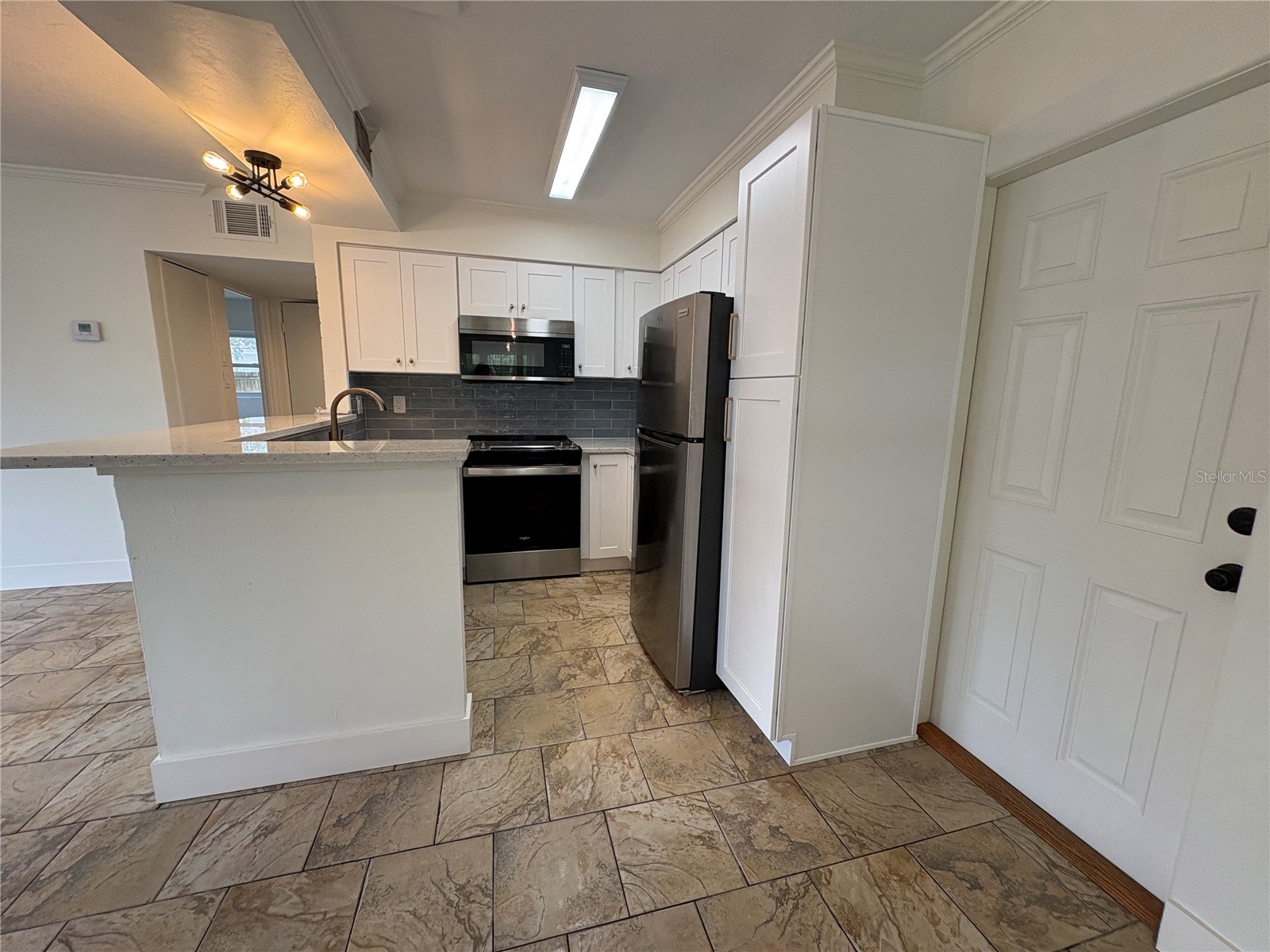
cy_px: 476
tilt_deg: -9.3
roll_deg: -0.7
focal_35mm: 14
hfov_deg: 102.1
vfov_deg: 85.7
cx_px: 635
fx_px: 514
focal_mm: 2.22
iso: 100
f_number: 2.2
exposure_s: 1/120
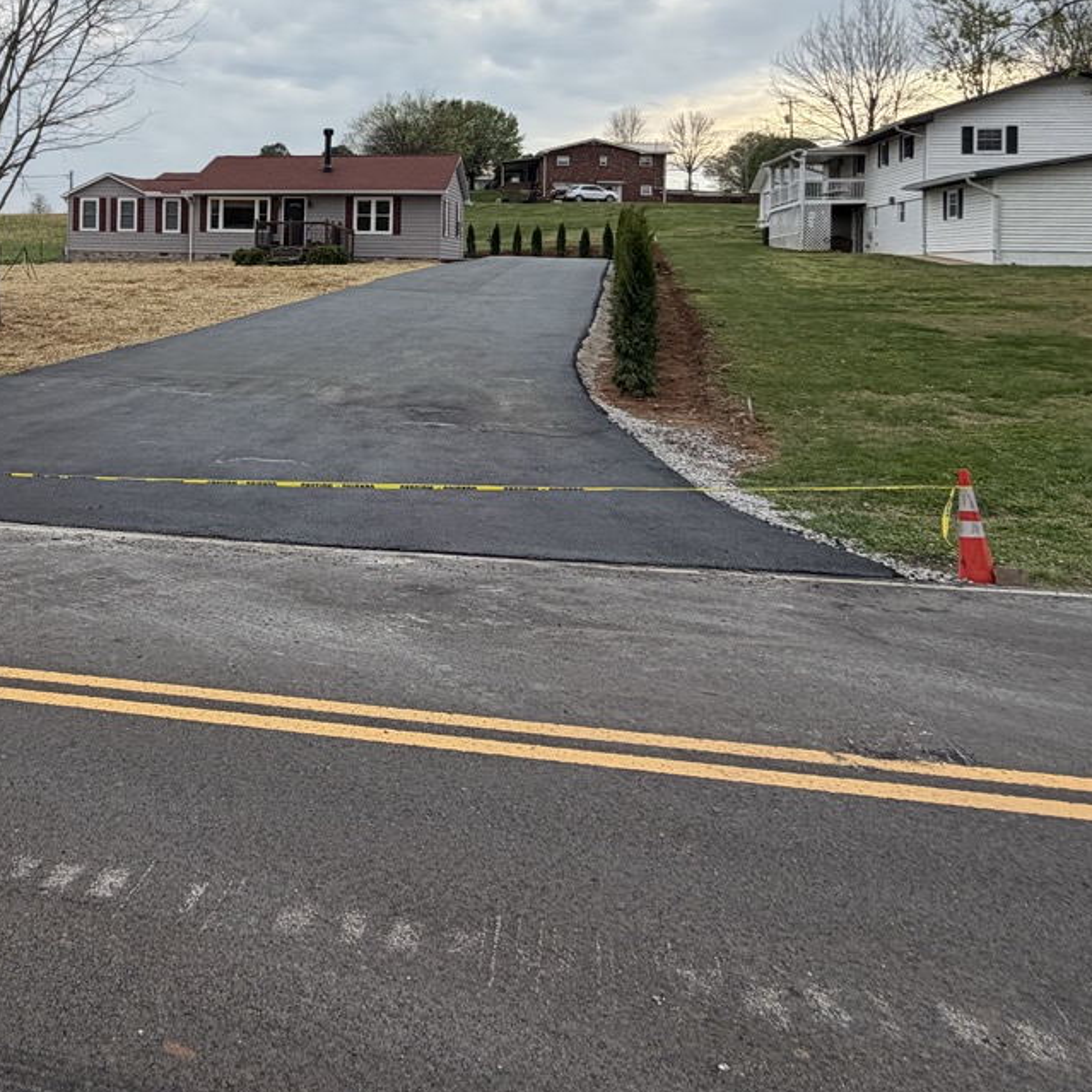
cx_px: 236
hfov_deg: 49.8
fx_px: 1106
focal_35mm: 31
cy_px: 255
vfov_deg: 50.1
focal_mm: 2.22
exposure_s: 1/770
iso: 40
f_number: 2.2
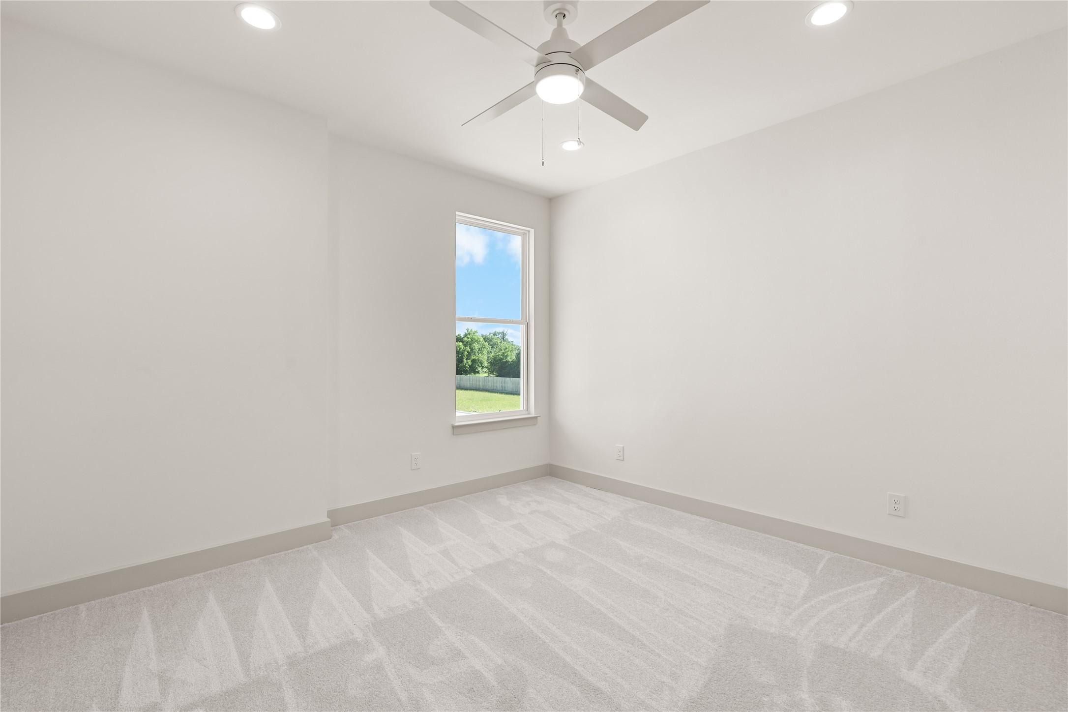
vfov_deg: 73.7
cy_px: 356
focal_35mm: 16
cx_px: 534
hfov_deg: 96.7
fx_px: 475
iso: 200
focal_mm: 16
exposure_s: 1/3
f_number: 9
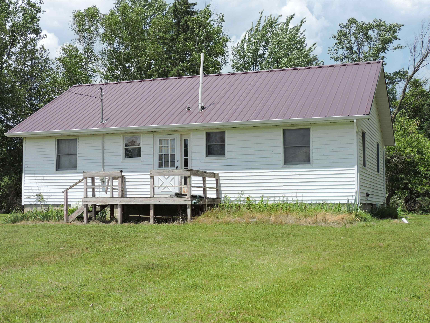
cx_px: 215
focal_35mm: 50
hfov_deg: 38.2
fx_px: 621
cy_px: 162
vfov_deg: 29.1
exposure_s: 1/1250
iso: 100
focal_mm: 8.9
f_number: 3.6
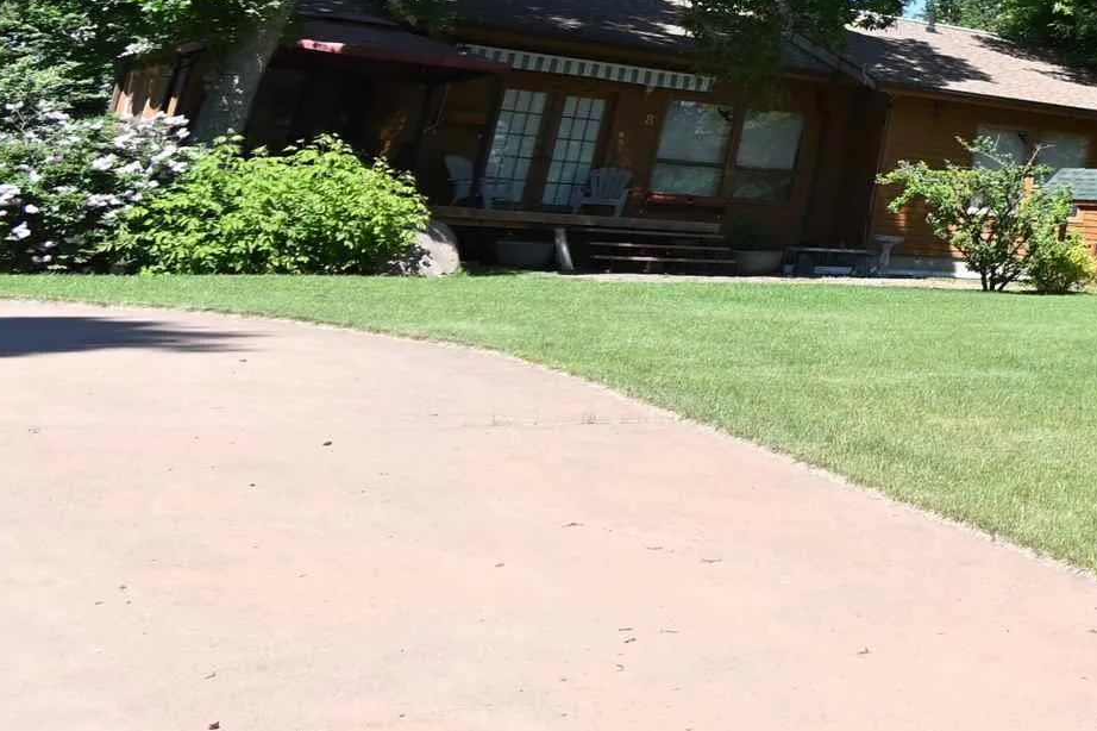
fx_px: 1523
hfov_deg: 25.6
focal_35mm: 50
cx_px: 1761
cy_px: -118
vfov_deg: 24.7
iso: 100
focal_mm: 10
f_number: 5.6
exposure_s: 1/250
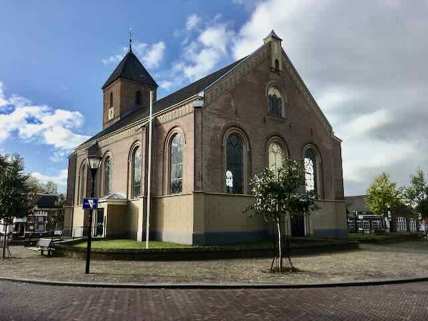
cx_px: 214
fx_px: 359
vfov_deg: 48.2
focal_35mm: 29
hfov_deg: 61.7
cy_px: 160
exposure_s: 1/1148
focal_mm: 4.15
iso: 25
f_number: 2.2
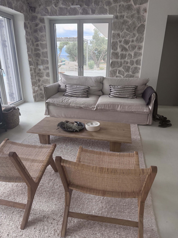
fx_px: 165
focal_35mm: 24
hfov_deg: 56.8
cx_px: 89
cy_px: 119
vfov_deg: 71.6
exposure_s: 1/121
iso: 160
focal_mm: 6.76
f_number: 1.78
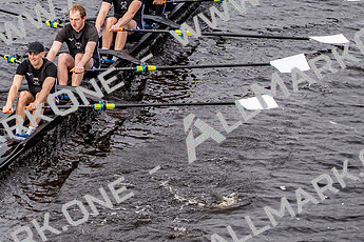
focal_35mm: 370
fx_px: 3741
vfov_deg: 3.7
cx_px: 93
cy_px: 64
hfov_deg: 5.6
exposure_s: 1/2000
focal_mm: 147
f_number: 2.8
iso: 320
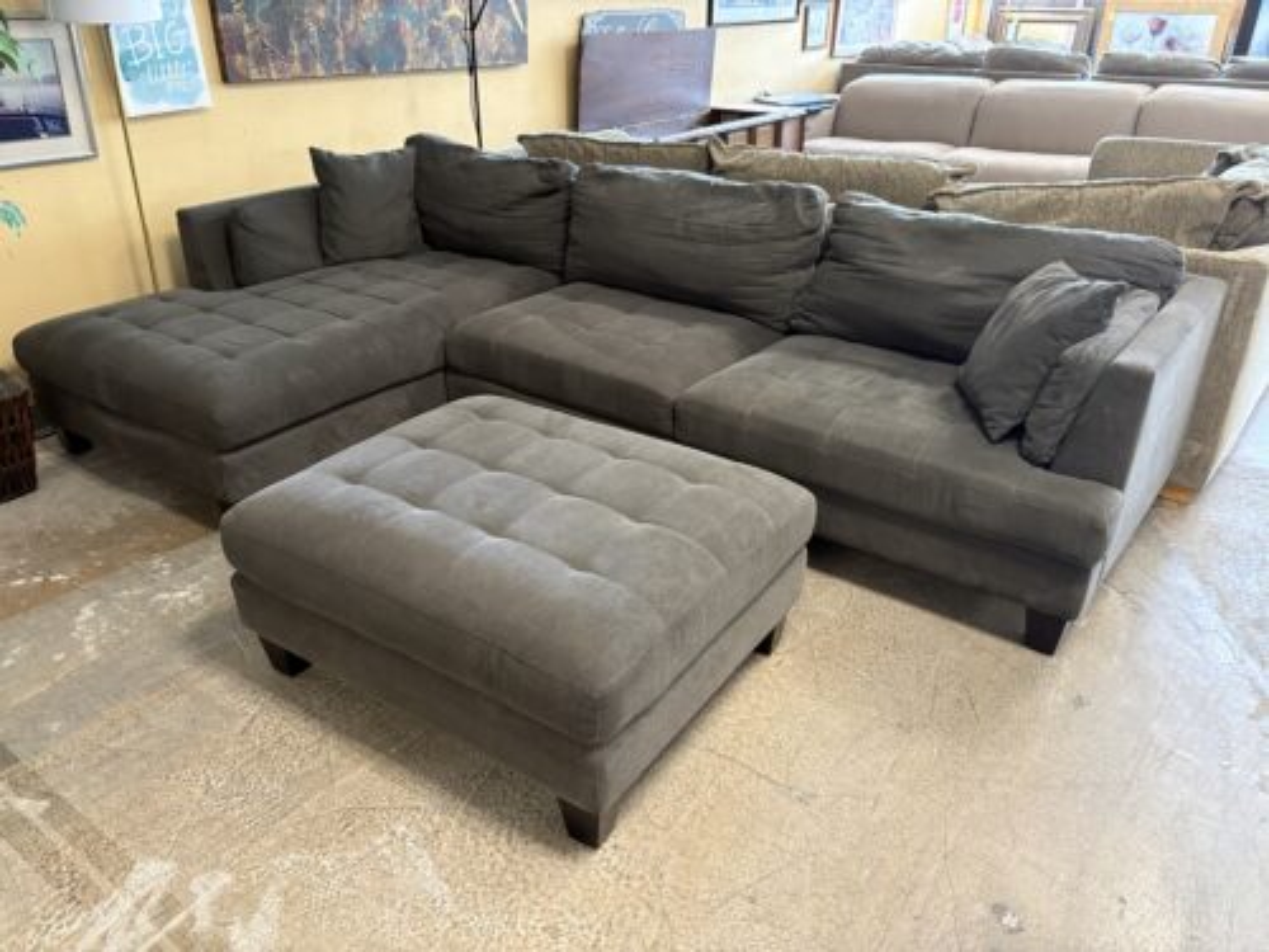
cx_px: 634
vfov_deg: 53.1
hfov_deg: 67.3
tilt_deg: -26.8
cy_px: 476
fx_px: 953
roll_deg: +0.2
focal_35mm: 26
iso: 400
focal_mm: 5.96
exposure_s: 1/60
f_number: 1.6
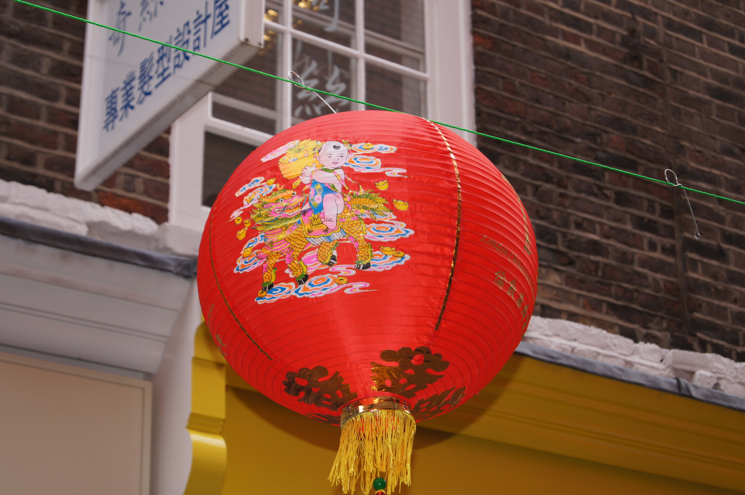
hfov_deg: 24.6
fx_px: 1705
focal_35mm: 82
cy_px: 248
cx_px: 372
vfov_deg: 16.5
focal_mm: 55
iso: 200
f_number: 5.6
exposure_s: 1/160
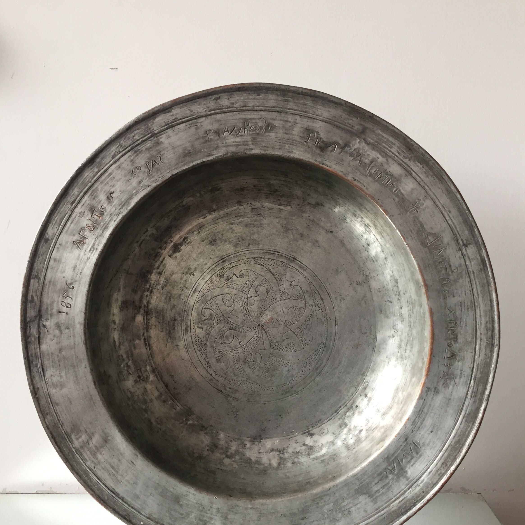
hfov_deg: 46.0
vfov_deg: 45.9
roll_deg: +0.3
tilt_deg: -10.5
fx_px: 618
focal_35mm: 36
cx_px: 269
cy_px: 307
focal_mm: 4.15
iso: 125
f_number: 2.2
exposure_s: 1/33
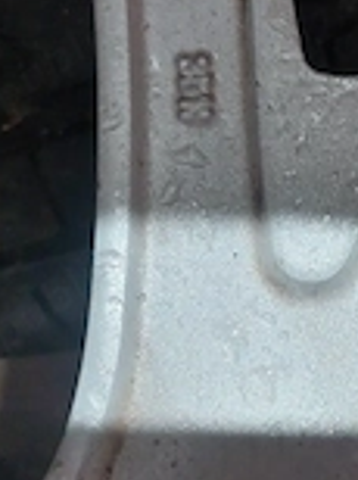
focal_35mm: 65
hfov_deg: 21.1
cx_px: 420
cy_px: 87
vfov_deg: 29.1
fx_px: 899
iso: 400
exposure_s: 1/33
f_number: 1.8
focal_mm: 5.23
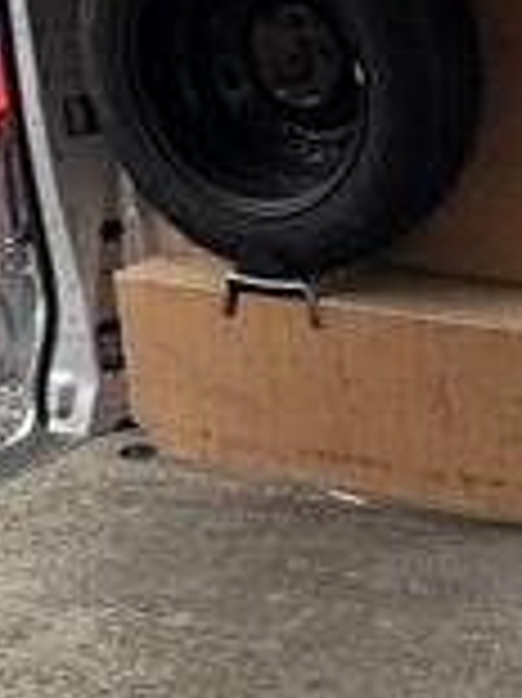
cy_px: 378
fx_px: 1631
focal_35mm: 81
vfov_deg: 24.1
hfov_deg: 17.1
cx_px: 680
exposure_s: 1/86
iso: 250
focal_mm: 2.22
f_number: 2.2
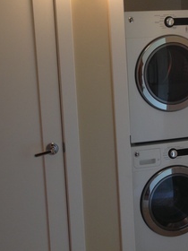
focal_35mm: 59
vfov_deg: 32.7
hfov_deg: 24.8
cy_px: 118
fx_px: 427
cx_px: 116
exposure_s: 1/20
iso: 100
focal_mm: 4.13
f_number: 2.4
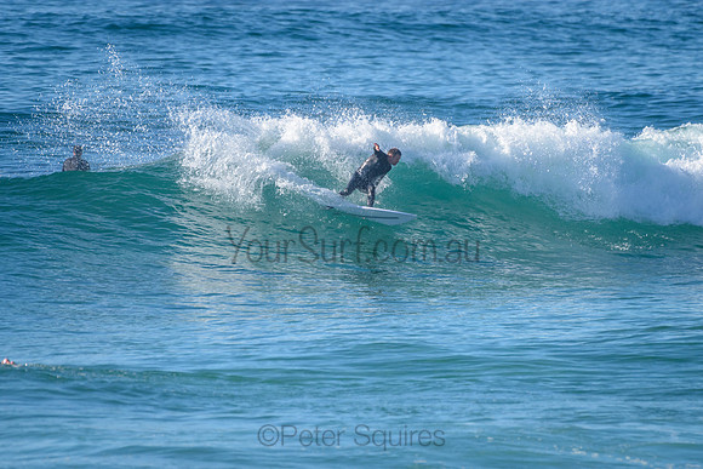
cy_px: 185
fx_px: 11969
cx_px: 365
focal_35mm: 613
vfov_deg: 2.2
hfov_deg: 3.4
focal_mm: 500
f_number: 5.6
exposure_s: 1/2000
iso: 250
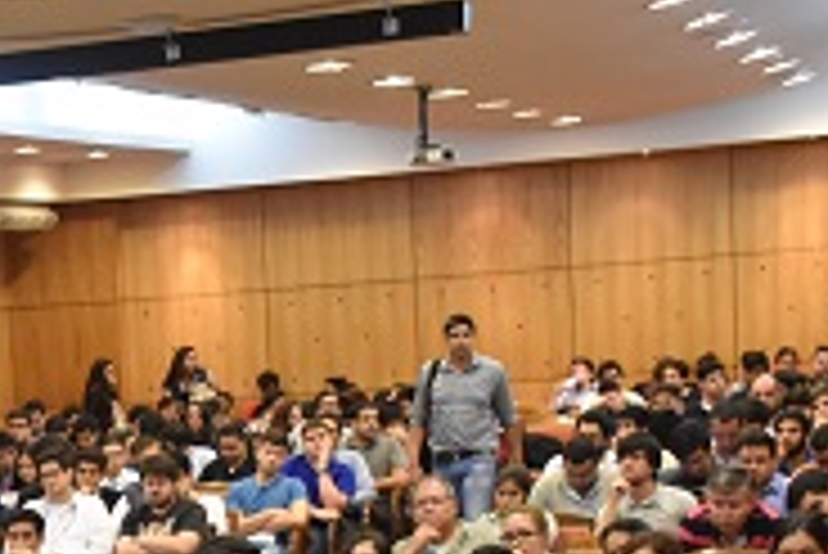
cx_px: -202
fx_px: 2923
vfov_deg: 10.6
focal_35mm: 127
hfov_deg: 15.5
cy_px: 743
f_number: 3.8
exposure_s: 1/60
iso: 3200
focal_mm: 26
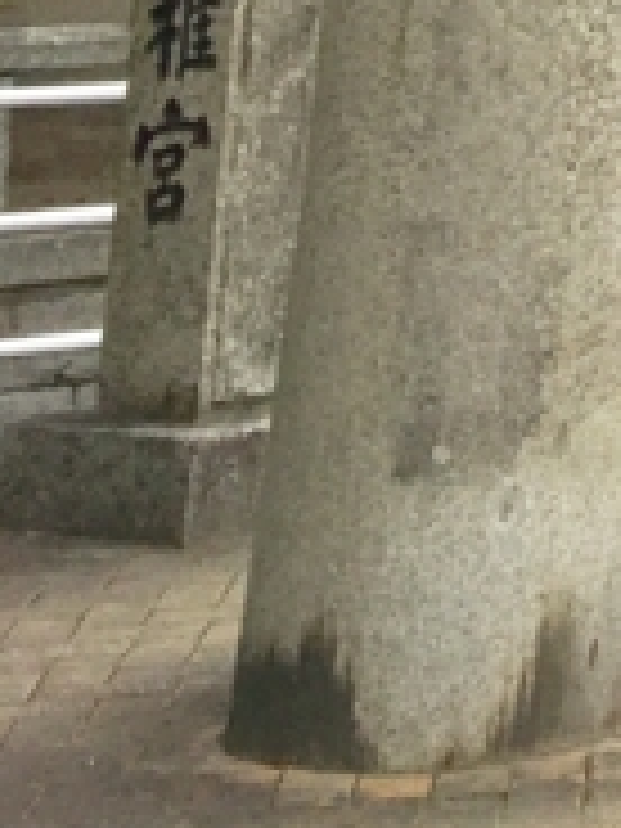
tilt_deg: +14.5
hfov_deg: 8.2
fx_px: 3851
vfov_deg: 10.6
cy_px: -1138
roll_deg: -0.1
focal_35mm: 161
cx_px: 1656
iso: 25
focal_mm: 4.15
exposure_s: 1/472
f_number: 2.2
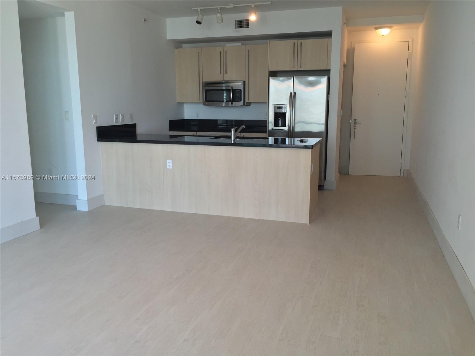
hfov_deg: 61.7
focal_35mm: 29
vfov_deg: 48.2
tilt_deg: -11.1
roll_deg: +0.1
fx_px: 398
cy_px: 178
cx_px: 238
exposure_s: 1/60
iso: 40
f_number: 2.2
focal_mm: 4.15
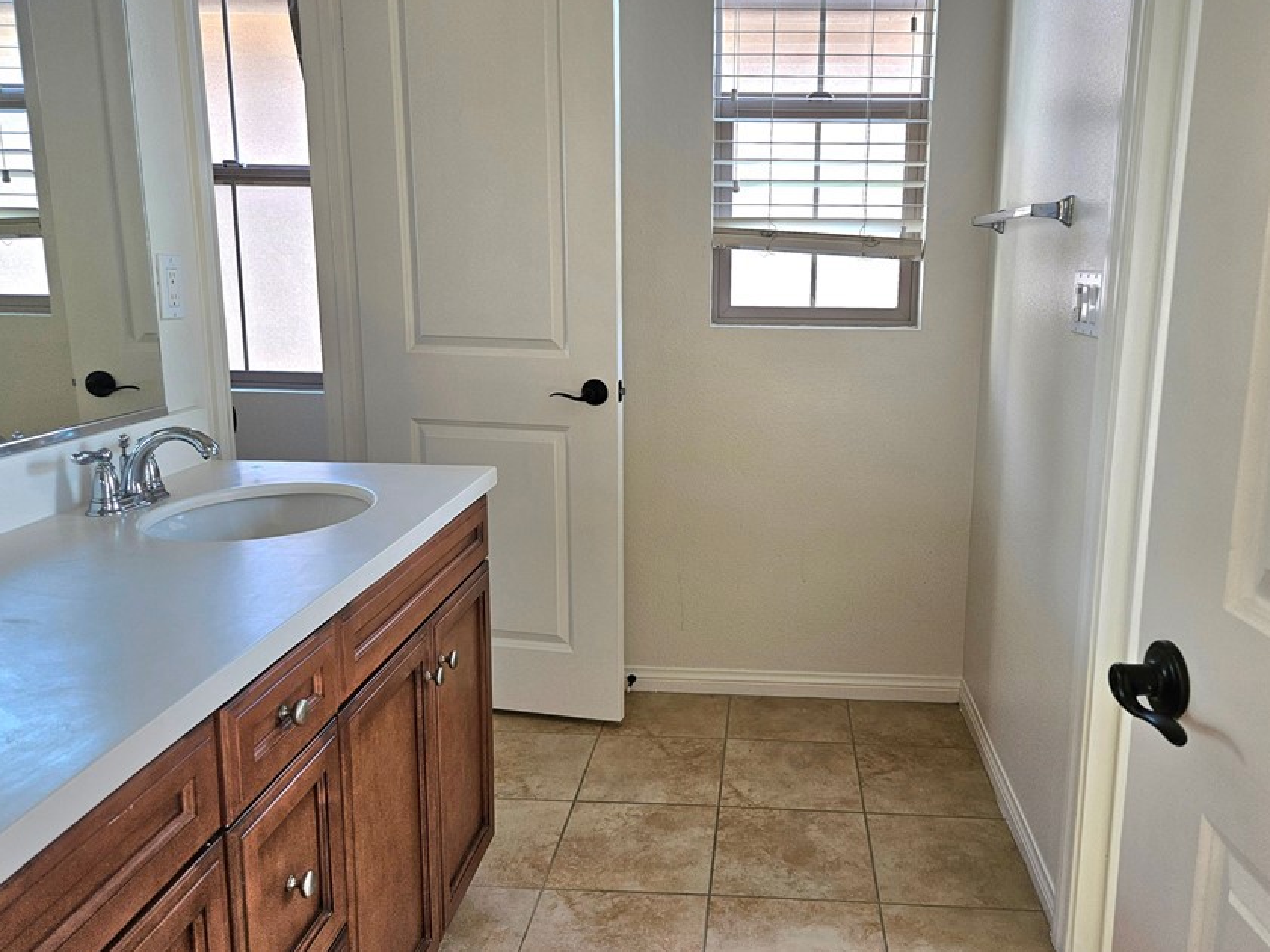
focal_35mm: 28
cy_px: 463
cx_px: 725
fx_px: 1027
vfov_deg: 49.8
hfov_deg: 63.2
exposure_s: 1/182
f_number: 1.8
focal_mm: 5.4
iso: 80
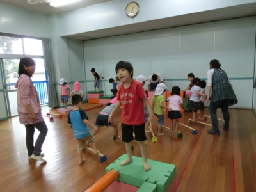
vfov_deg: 54.9
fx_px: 185
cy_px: 96
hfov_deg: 69.4
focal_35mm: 25
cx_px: 128
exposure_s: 1/125
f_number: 3.5
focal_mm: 4.5
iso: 800
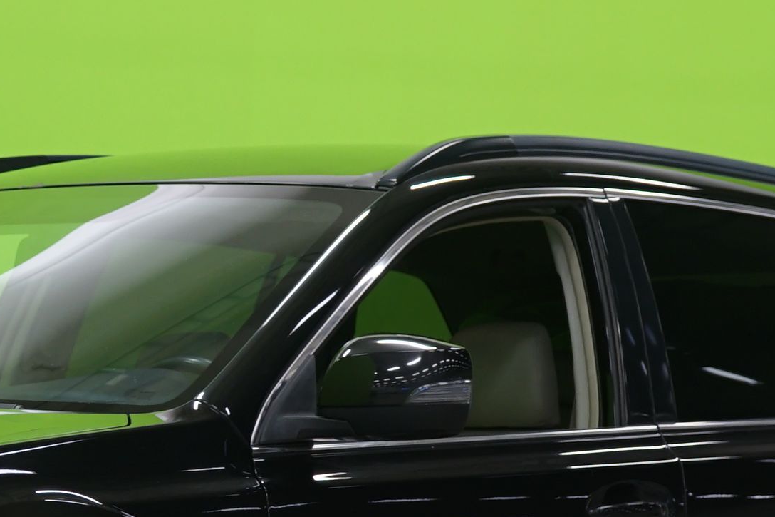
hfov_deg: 12.0
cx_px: 61
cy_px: 433
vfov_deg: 8.1
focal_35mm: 170
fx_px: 3659
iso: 400
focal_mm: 47
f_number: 5
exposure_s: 1/8
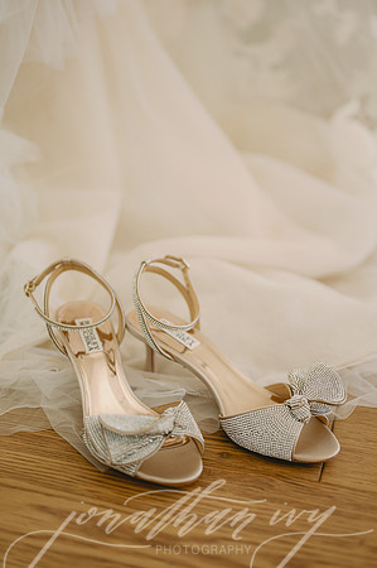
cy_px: 284
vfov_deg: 39.6
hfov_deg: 26.9
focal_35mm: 50
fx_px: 787
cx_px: 188
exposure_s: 1/160
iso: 320
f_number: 1.8
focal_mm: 50
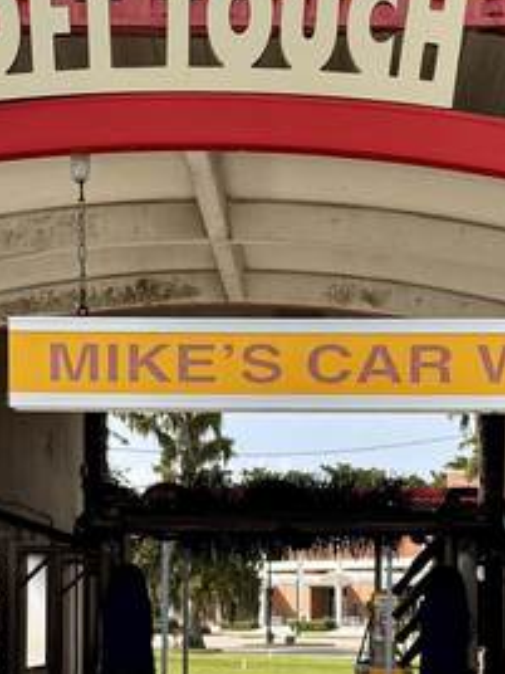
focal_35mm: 86
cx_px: 291
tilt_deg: +0.0
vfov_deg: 22.2
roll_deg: -0.4
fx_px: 1673
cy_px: 609
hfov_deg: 17.2
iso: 80
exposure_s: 1/2959
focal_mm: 6.76
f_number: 1.78
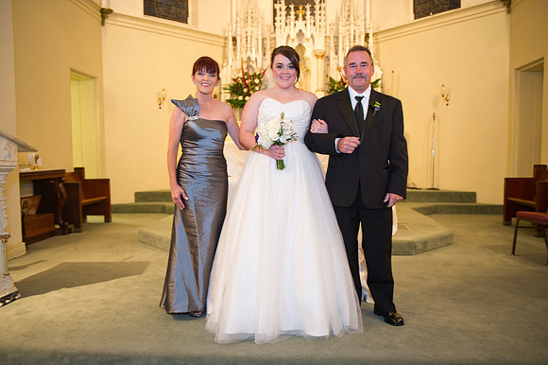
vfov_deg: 44.9
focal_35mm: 29
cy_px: 182
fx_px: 441
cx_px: 274
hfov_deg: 63.7
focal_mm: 29
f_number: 2.8
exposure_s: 1/60
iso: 1250
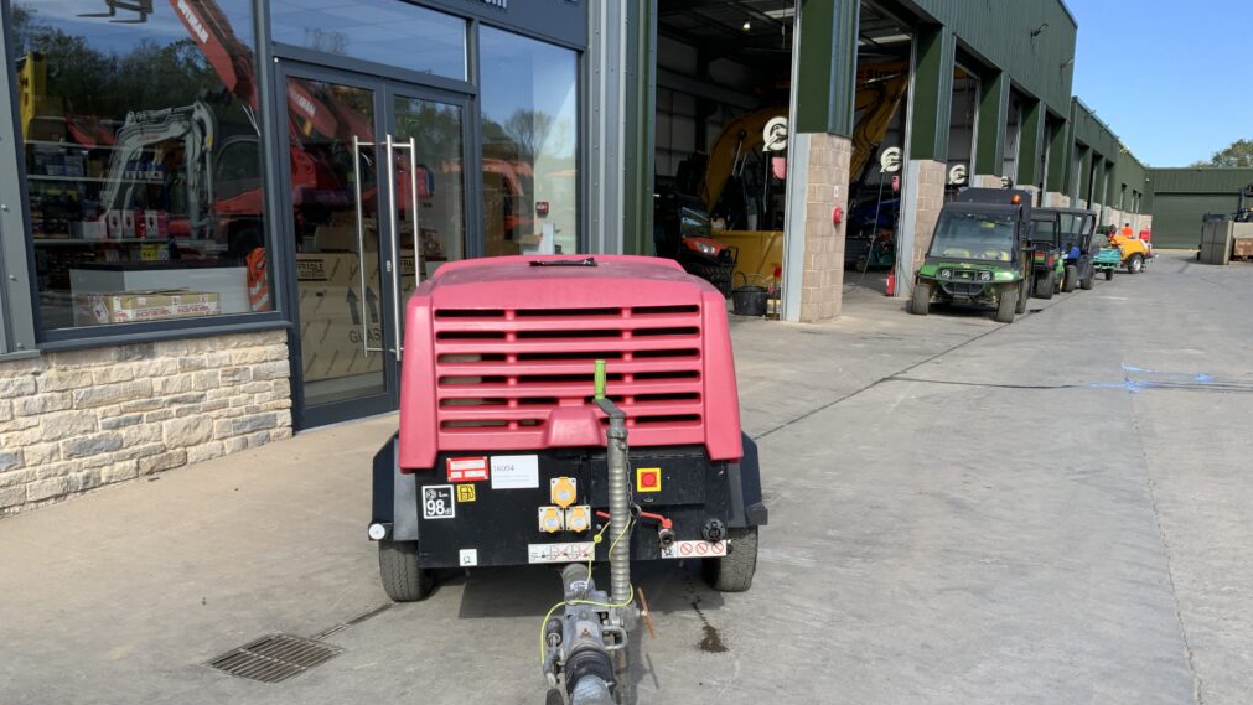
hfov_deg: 61.0
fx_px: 1063
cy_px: 451
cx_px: 623
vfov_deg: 36.4
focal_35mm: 32
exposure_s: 1/792
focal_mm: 3
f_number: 1.8
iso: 16
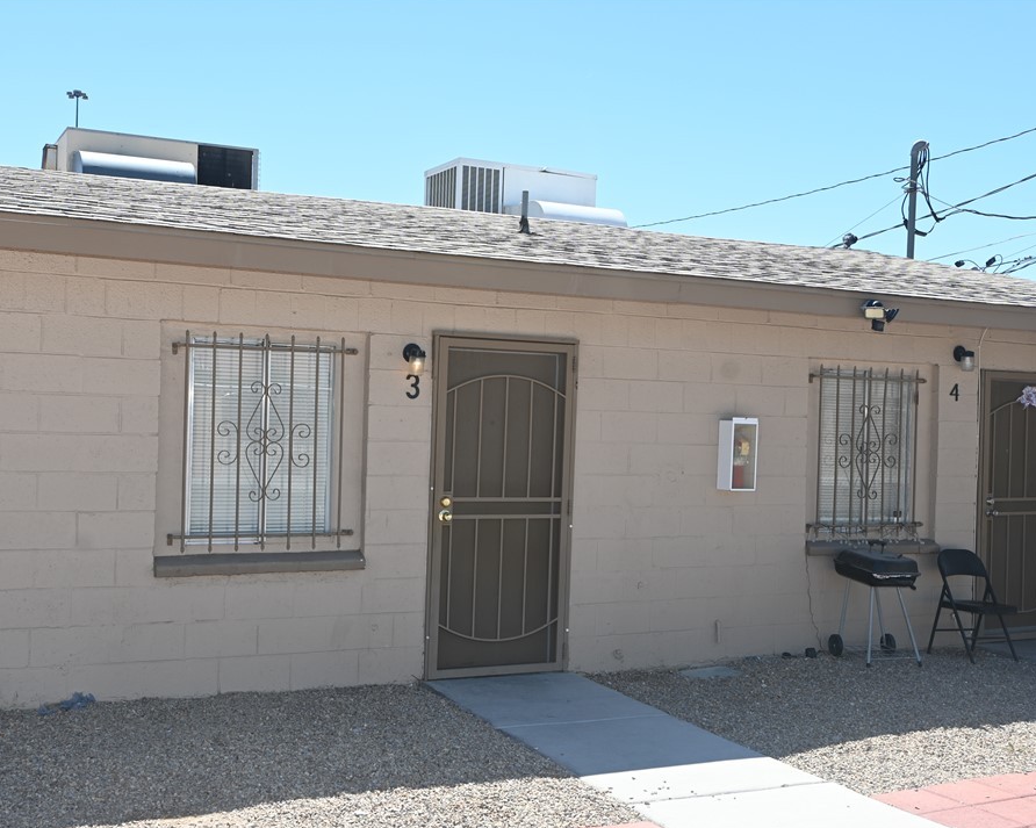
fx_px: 1235
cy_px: 415
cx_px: 482
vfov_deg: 37.1
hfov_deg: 45.5
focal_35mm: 40
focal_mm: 23.5
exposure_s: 1/200
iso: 100
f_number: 7.1
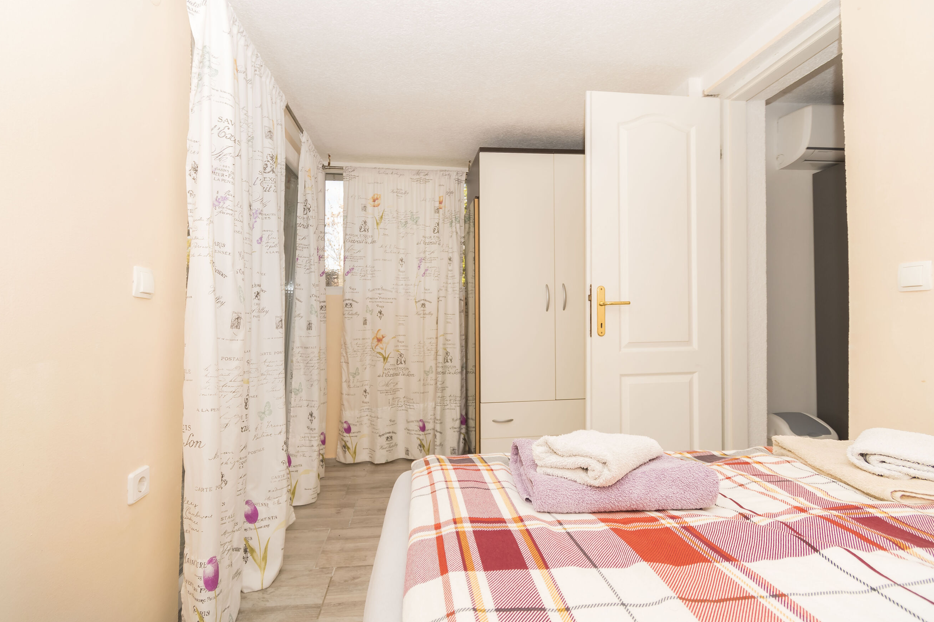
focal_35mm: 16
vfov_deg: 73.7
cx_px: 450
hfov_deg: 96.7
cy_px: 304
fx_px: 415
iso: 160
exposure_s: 1/60
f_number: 4.5
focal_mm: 10
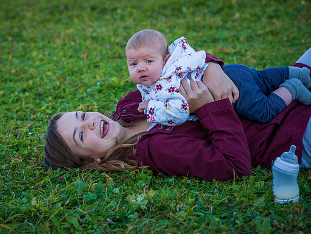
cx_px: 138
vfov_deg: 10.9
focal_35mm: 136
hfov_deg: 14.5
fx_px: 1222
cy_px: 117
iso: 200
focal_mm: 125
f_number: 6.3
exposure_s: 1/250
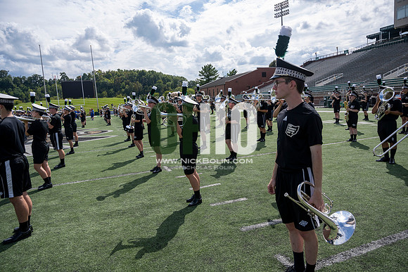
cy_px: 136
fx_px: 272
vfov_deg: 53.2
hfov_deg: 73.7
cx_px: 204
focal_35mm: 24
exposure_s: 1/1600
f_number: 5
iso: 200
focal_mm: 24
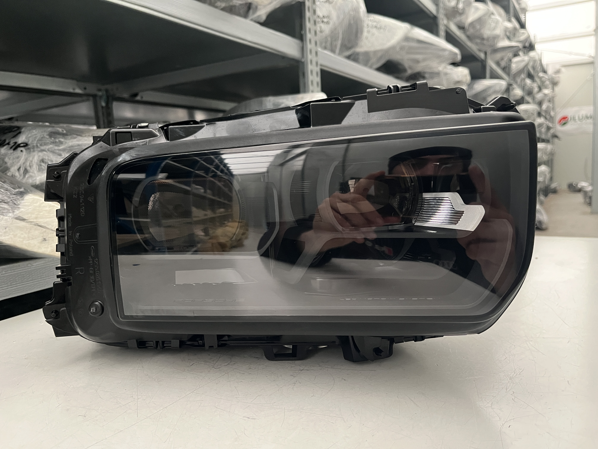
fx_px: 449
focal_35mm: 26
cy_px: 224
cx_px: 299
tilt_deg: -8.2
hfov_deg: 67.3
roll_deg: +2.8
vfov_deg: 53.1
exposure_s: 1/52
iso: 500
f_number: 1.6
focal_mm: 5.1
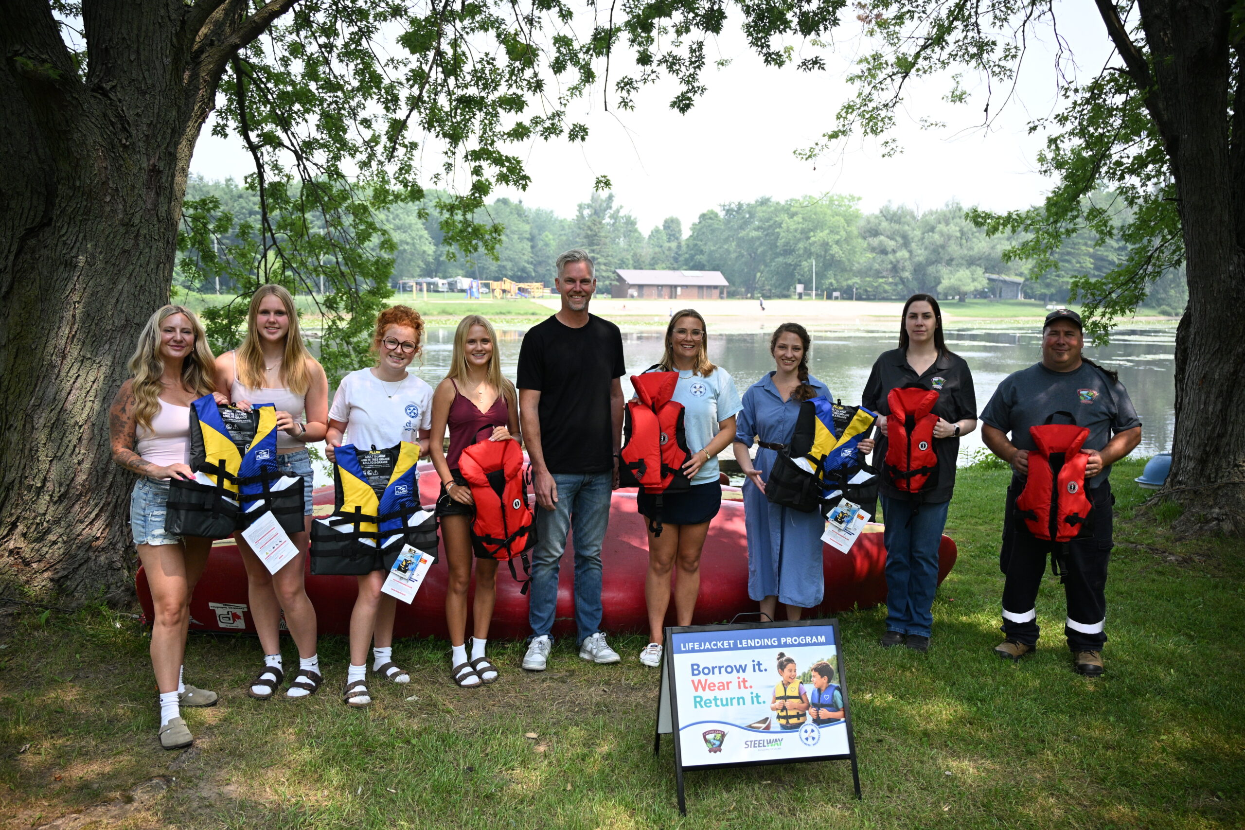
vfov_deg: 46.4
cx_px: 622
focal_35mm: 28
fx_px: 968
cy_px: 415
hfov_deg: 65.5
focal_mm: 28
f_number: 4
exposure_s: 1/4000
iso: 1600
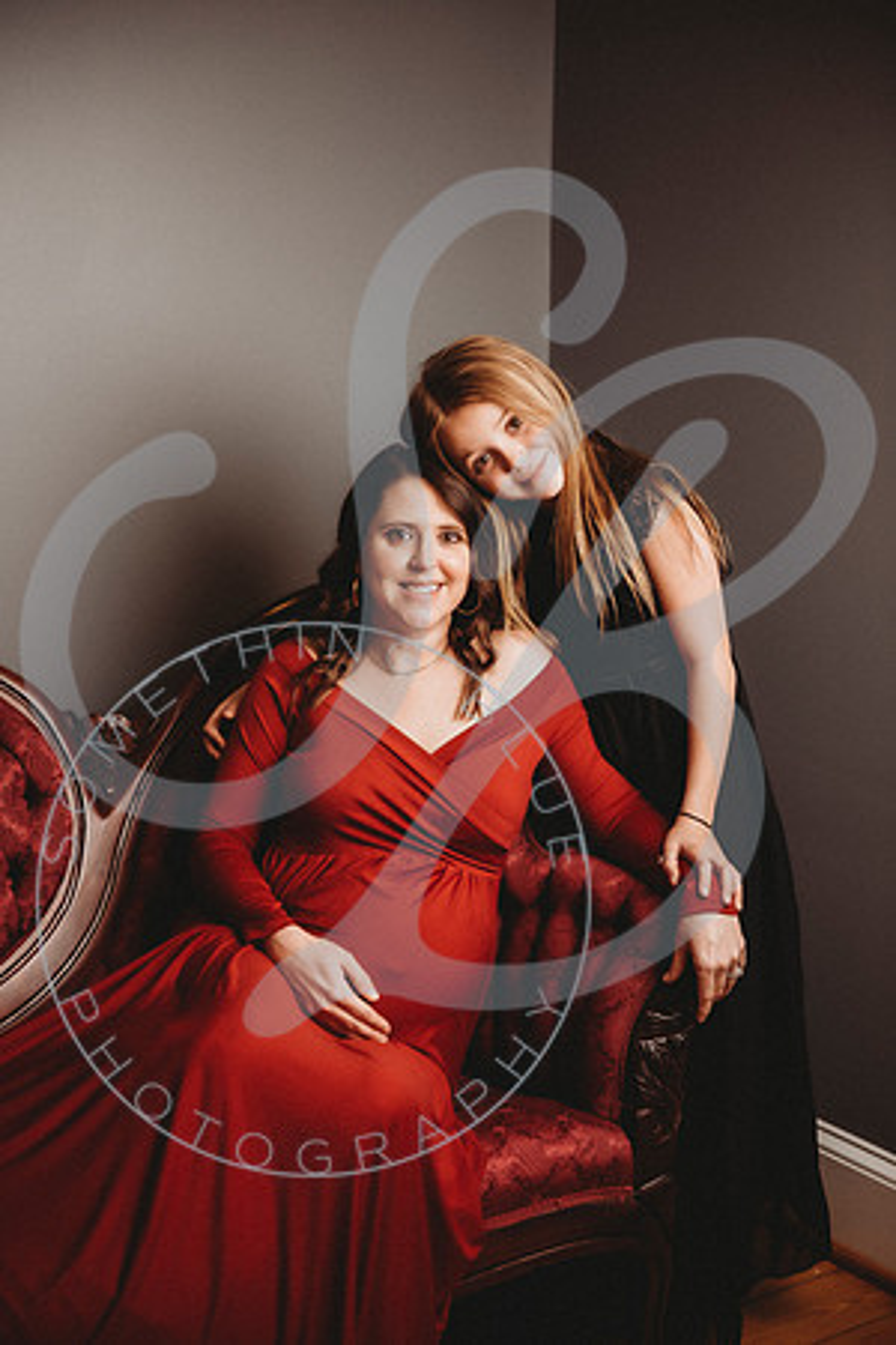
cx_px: 448
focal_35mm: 56
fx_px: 2091
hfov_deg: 24.2
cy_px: 672
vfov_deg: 35.6
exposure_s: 1/125
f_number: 2.8
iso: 200
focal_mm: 56
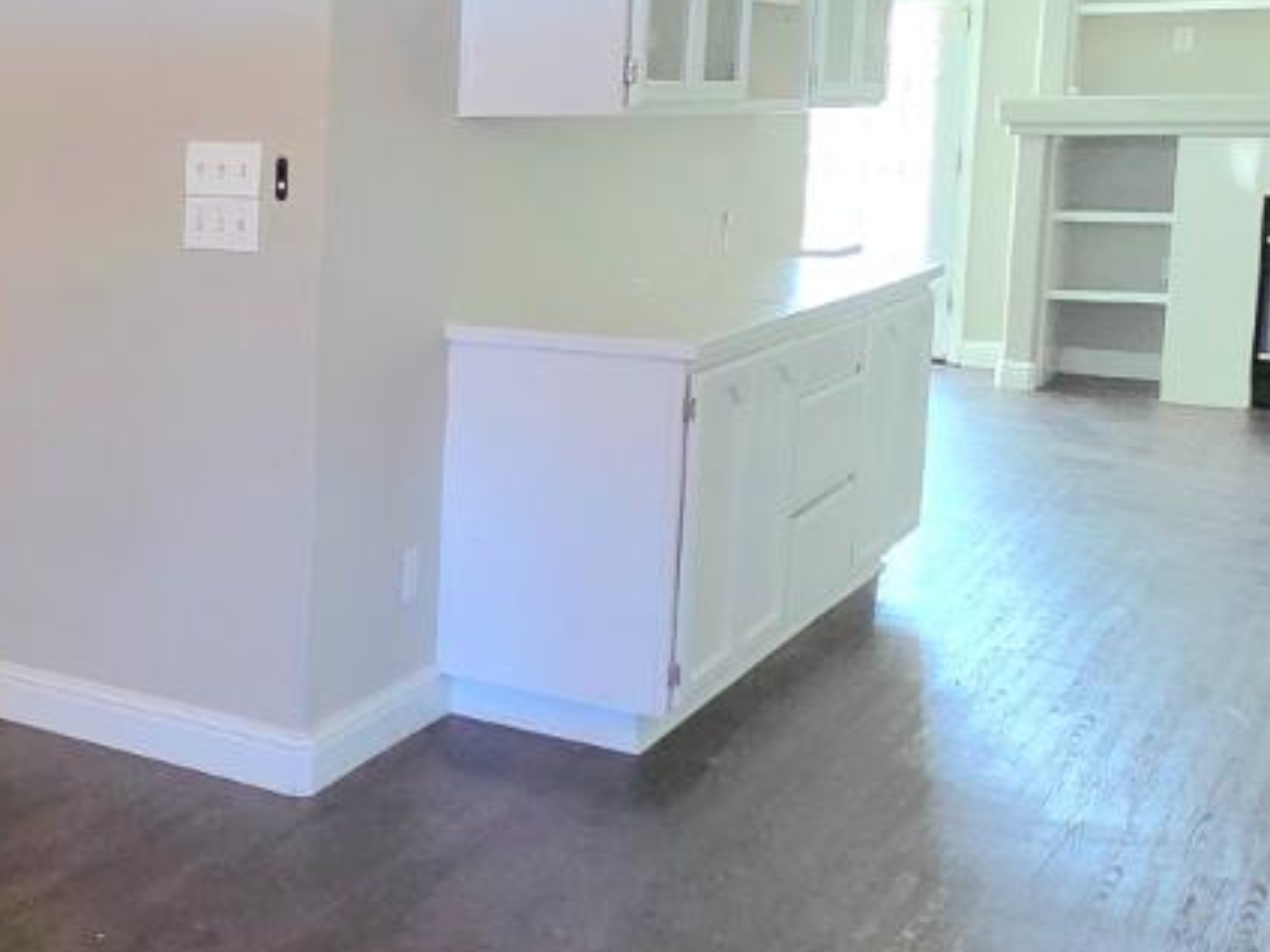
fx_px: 1688
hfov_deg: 31.7
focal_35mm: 46
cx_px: -380
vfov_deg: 31.3
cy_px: 310
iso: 640
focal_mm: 2.2
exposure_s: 1/60.2
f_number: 2.2
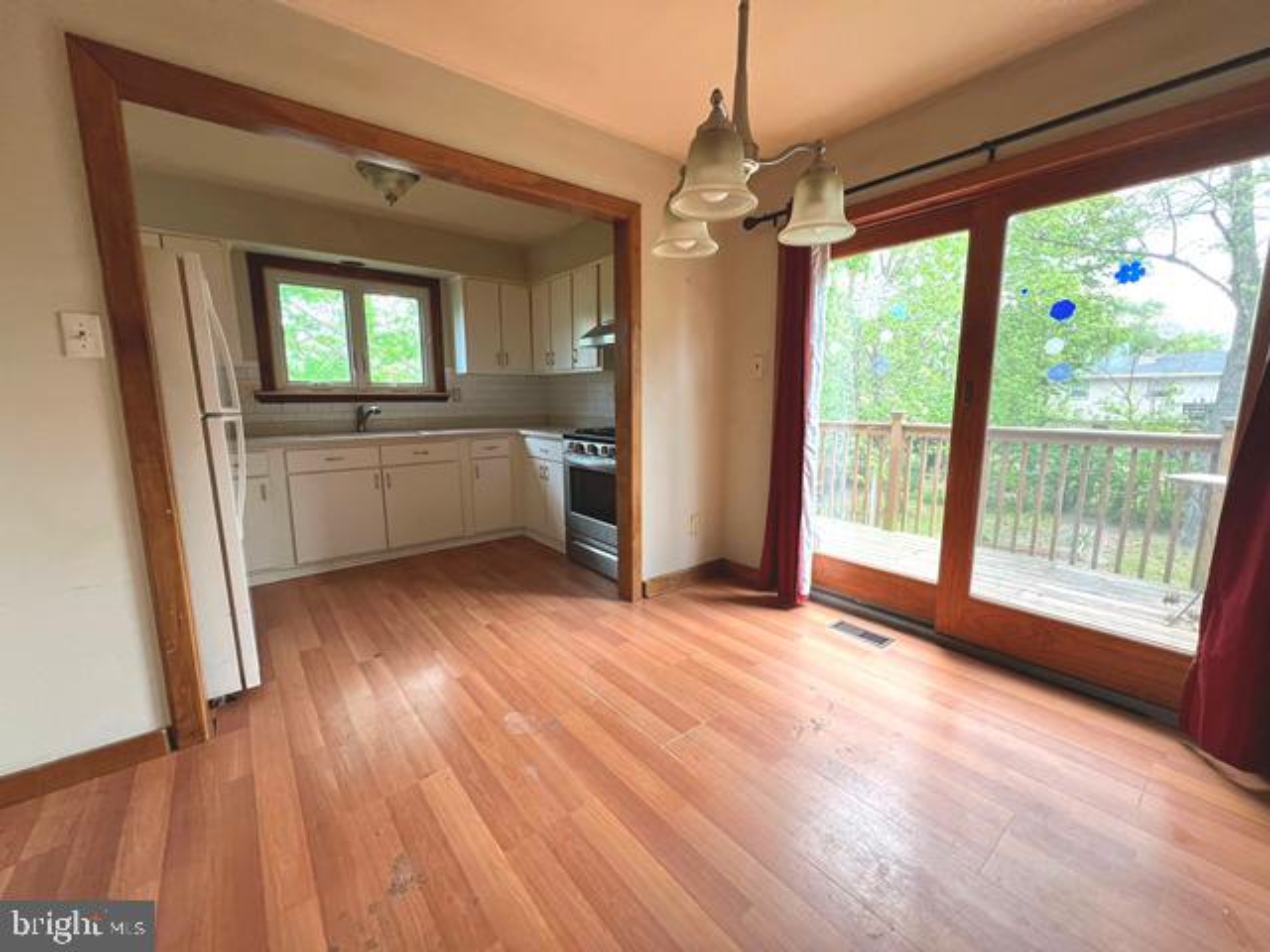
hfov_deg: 106.2
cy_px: 476
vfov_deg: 89.9
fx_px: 477
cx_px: 635
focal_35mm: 13
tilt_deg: -9.0
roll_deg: -0.2
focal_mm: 1.57
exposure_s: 1/99
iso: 125
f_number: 1.8
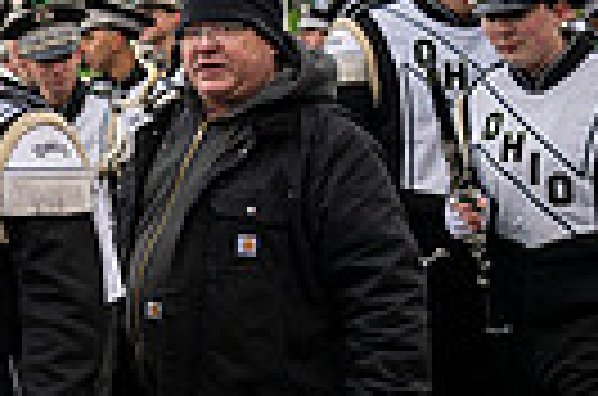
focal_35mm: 105
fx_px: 1740
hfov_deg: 17.1
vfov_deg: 12.9
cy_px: 70
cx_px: -364
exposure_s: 1/500
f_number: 2.8
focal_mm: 24
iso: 100
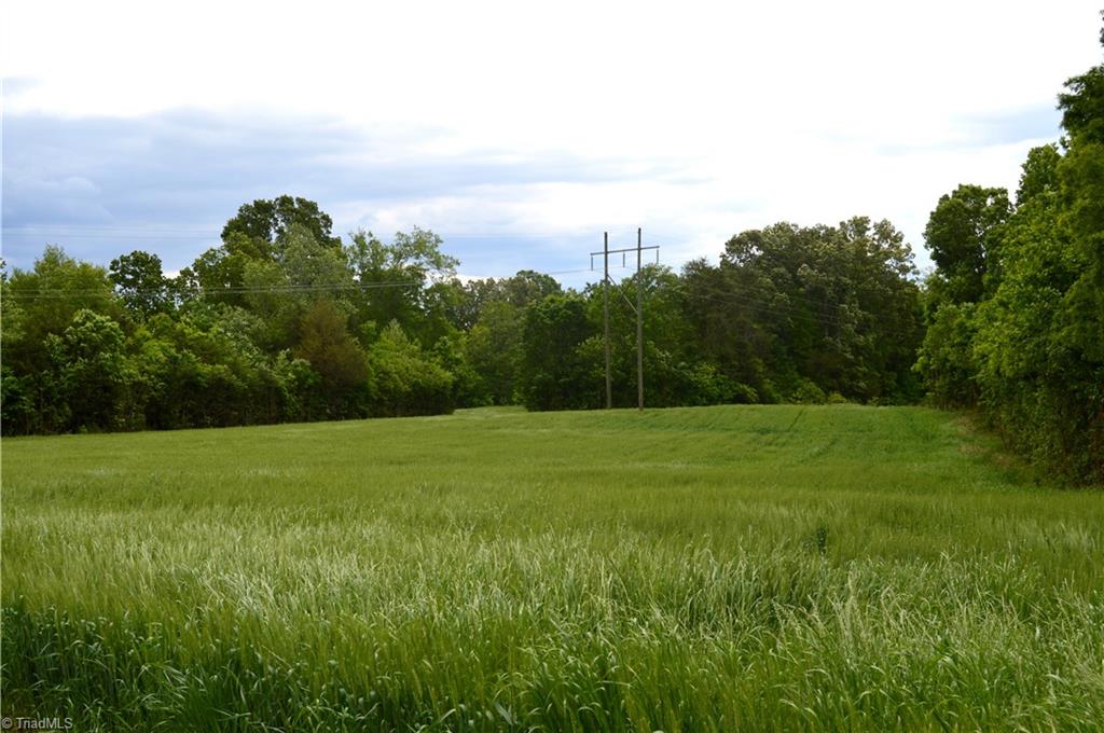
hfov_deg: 46.5
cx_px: 552
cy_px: 366
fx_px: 1286
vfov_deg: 31.8
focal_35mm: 42
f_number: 10
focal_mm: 28
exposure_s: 1/320
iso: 200
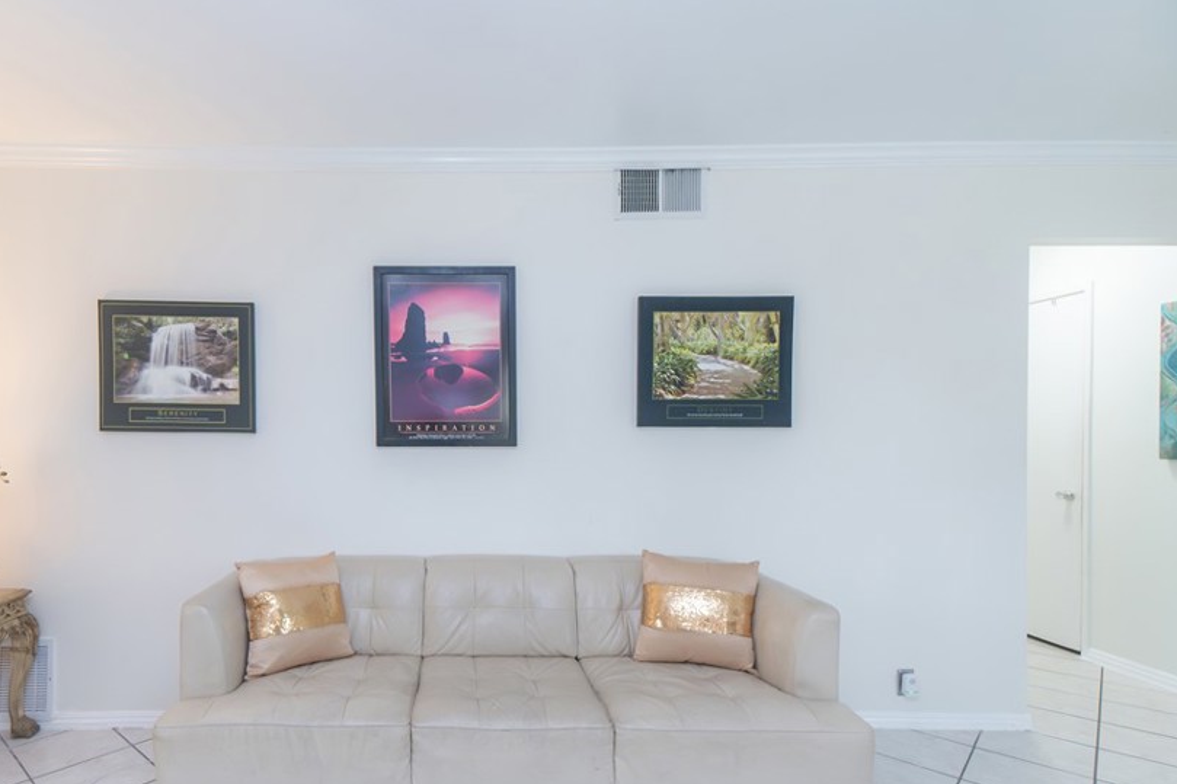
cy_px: 460
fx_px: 621
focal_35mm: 19
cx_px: 457
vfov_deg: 64.1
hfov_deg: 85.6
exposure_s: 1/160
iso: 1600
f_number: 4
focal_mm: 10
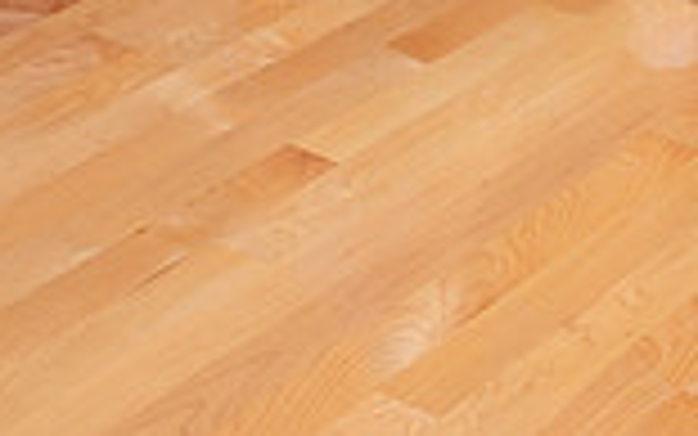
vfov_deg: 9.3
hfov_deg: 15.9
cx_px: 581
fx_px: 2474
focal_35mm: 130
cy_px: -512
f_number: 7.1
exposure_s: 1/320
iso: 500
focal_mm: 44
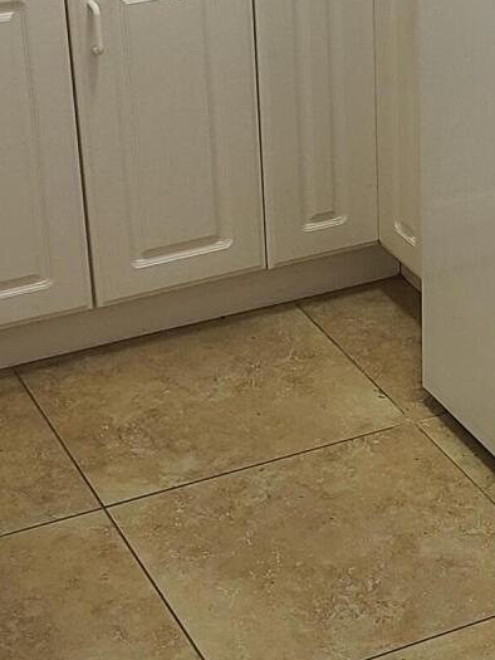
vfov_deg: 19.8
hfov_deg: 14.6
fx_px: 1887
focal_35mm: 99
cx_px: 530
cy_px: 226
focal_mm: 5.4
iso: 100
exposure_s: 1/60
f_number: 1.8
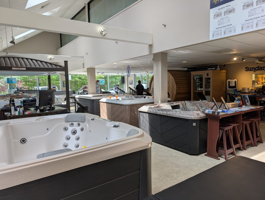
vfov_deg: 56.9
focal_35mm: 24
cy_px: 100
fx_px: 184
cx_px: 132
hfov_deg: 71.5
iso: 43
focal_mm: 6.9
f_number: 1.68
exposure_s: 1/222
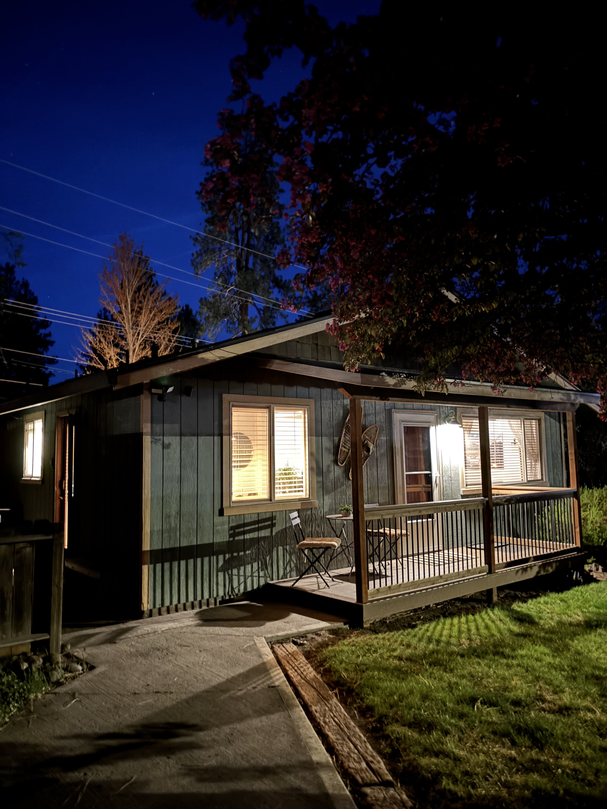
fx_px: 608
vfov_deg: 67.3
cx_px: 304
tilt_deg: +5.1
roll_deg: +0.9
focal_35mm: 26
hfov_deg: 53.1
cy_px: 404
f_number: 1.6
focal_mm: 5.96
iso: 1600
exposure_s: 1/2
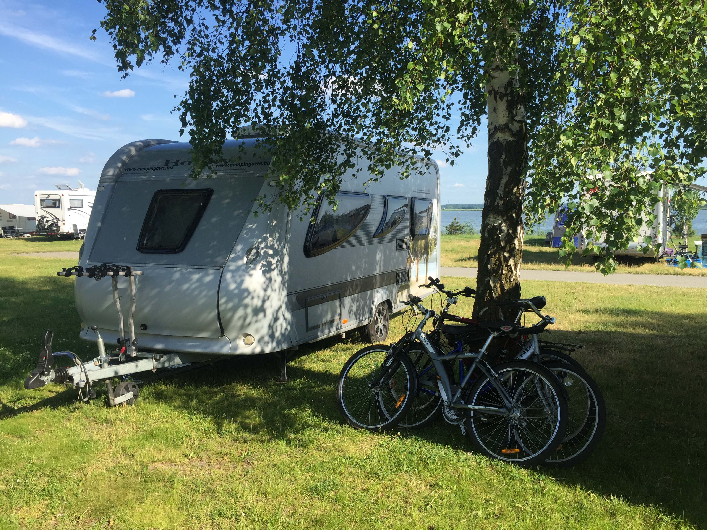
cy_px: 265
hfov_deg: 61.7
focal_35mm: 29
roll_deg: +0.9
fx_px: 592
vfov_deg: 48.2
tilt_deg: -5.7
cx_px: 354
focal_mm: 4.15
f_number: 2.2
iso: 32
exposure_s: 1/1276
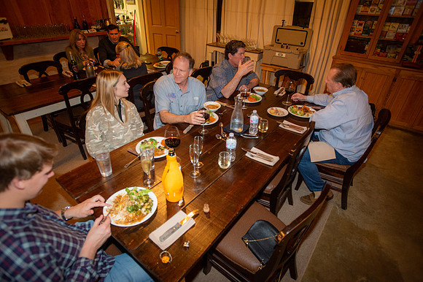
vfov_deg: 61.9
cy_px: 141
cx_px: 212
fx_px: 235
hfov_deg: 84.0
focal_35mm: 20
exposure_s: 1/125
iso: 4000
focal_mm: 20
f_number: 3.5
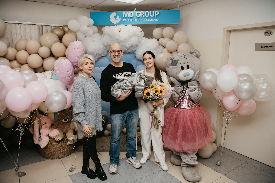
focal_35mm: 24
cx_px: 138
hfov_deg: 73.7
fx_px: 183
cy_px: 92
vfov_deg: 53.1
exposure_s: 1/160
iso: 200
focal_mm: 24
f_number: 4
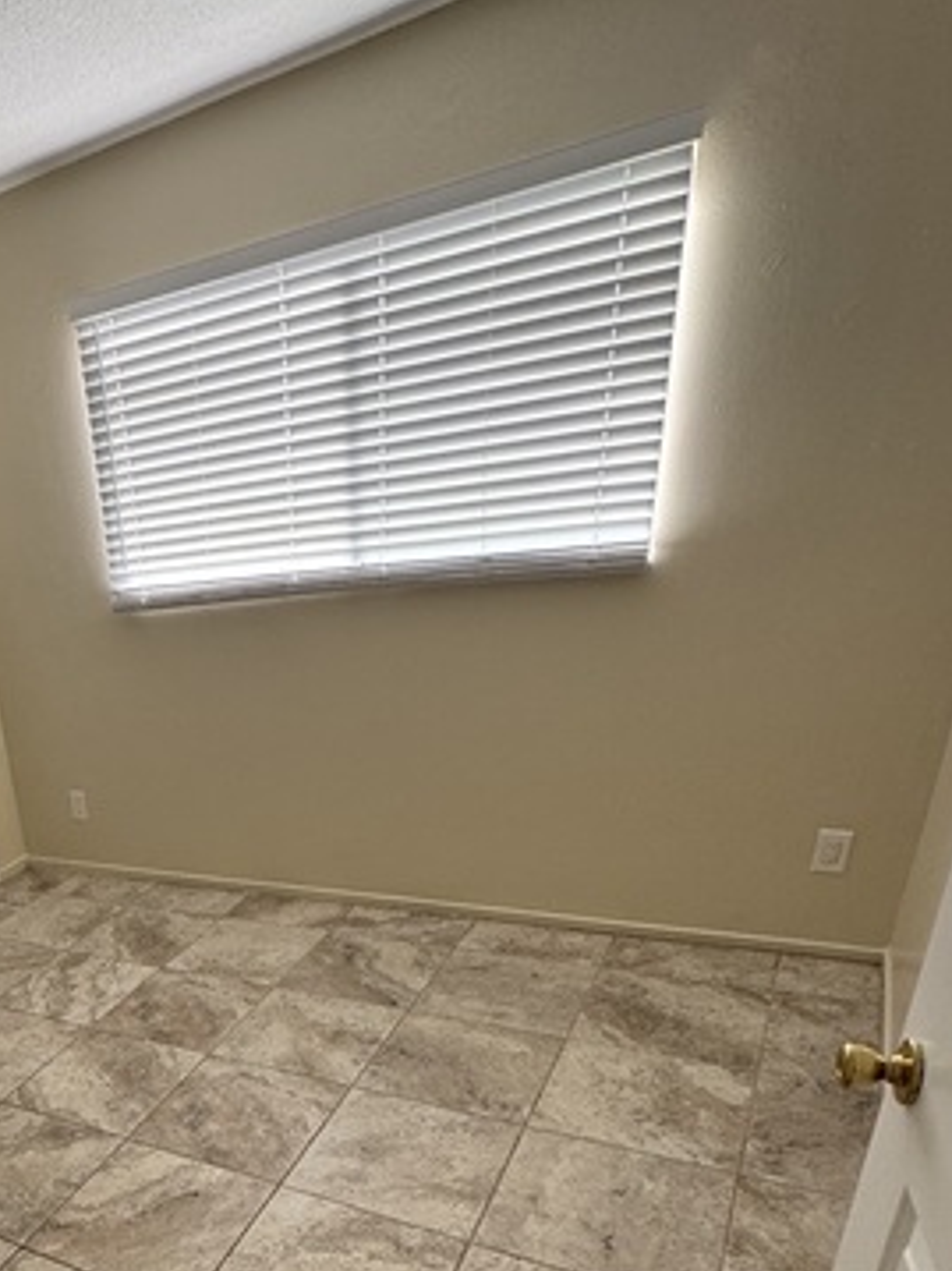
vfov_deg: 62.1
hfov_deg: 48.1
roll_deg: +10.4
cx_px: 113
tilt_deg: -27.3
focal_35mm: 26
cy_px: 1004
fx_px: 954
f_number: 2.2
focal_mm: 2.22
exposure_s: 1/99
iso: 125
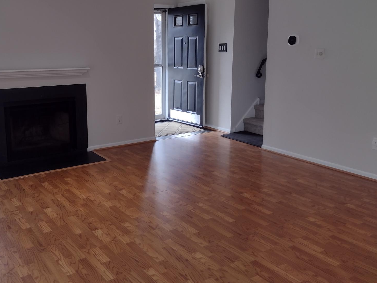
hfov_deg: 48.3
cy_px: 115
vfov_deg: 37.6
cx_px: 130
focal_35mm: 38
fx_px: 414
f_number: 1.7
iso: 141
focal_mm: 4.71
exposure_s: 1/120
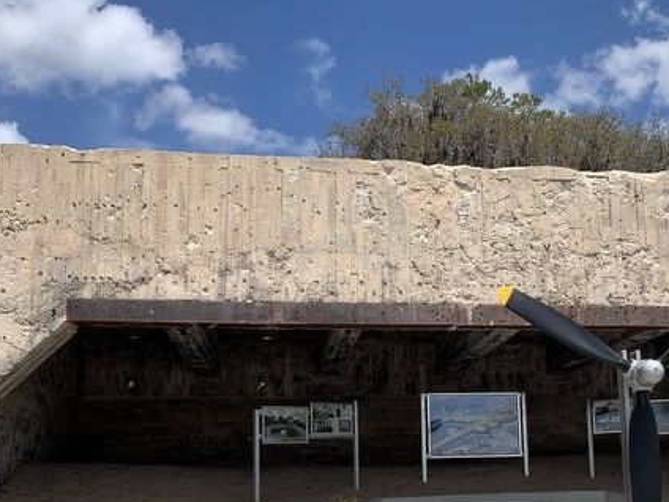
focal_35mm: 49
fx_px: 947
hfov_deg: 38.5
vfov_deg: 29.4
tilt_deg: +7.6
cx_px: 445
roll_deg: +1.9
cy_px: 352
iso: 25
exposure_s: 1/2994
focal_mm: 4.25
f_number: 1.8
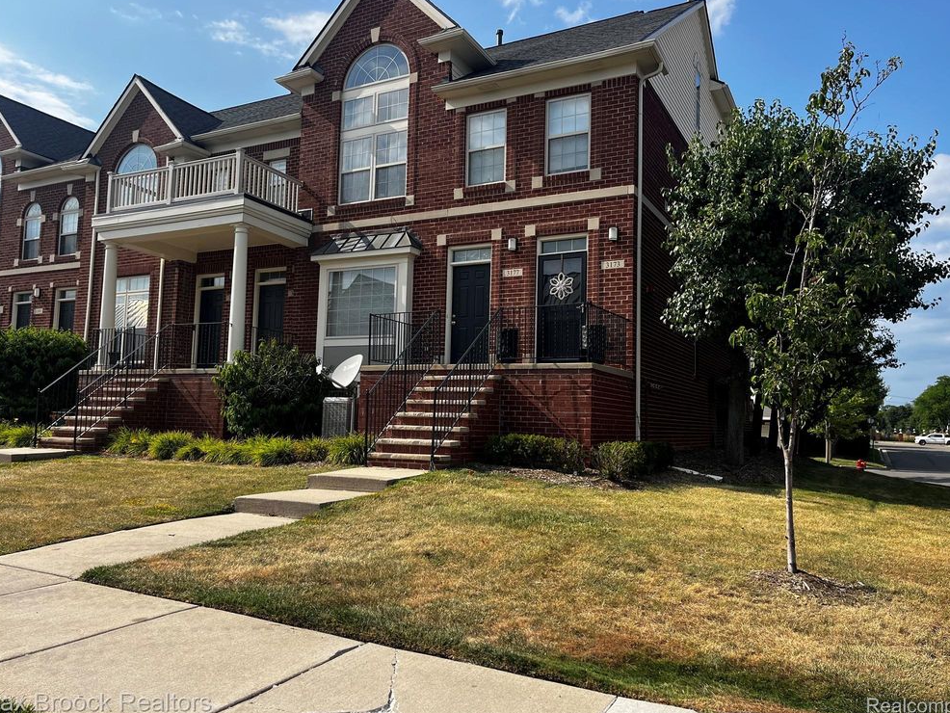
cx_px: 468
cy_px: 350
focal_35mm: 27
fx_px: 741
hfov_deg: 65.3
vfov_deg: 51.4
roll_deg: -1.1
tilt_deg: +5.6
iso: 50
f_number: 1.6
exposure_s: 1/2222
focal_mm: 5.1
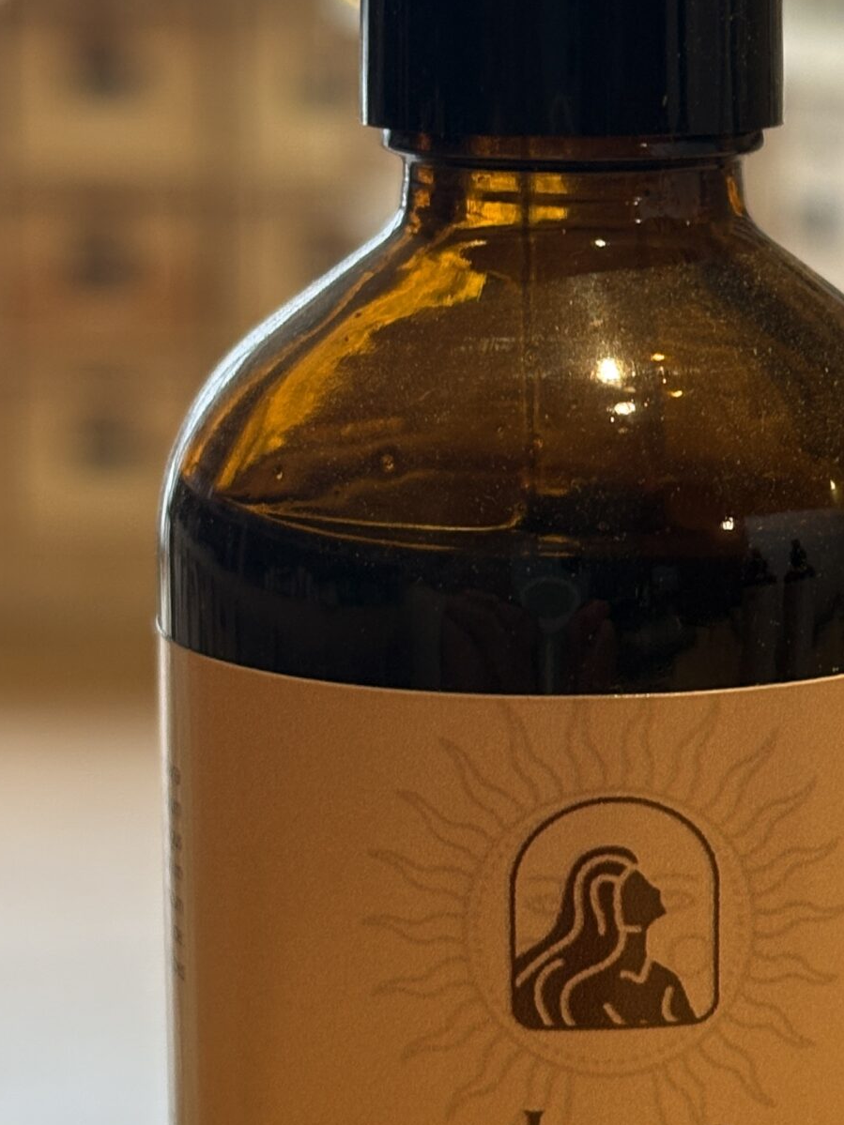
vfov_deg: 17.7
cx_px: 650
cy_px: 701
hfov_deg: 13.3
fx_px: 3609
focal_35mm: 111
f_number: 1.6
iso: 80
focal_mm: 5.96
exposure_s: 1/60
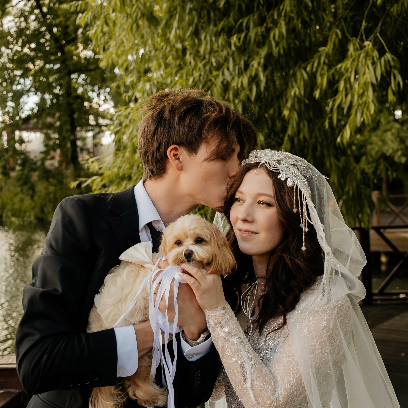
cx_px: 206
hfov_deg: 34.7
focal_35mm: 49
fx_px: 653
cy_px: 193
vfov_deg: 34.7
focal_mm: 25.4
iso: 160
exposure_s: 1/180
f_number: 2.8
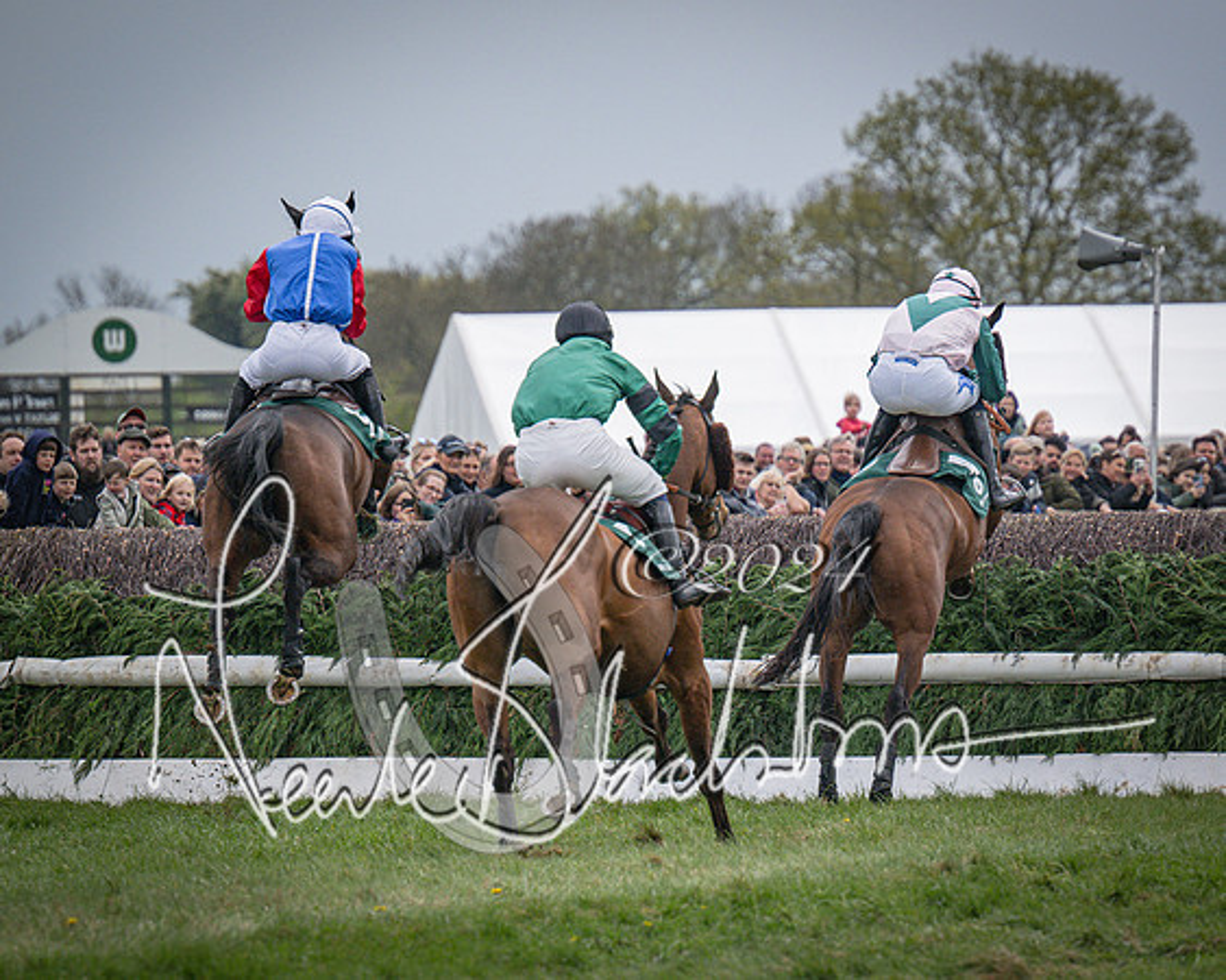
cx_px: 986
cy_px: 663
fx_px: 13762
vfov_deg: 4.1
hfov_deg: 5.1
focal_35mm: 379
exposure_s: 1/4000
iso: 400
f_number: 4
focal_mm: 200
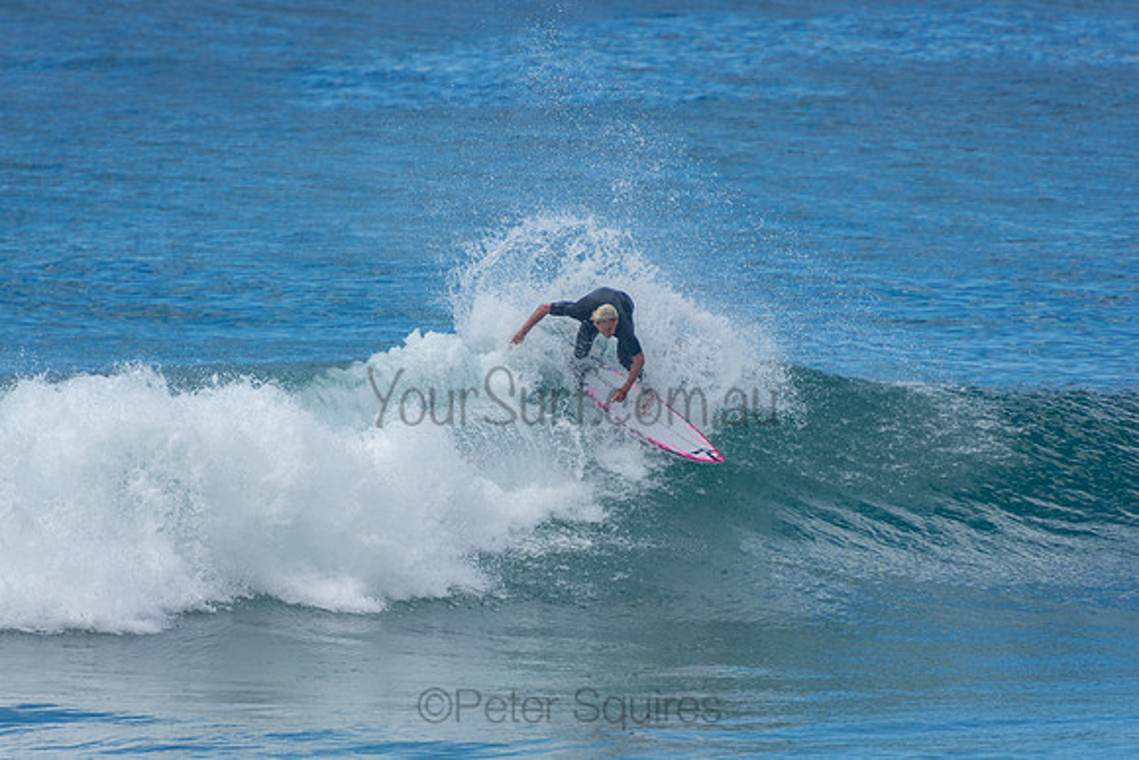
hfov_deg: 3.4
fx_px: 18987
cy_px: 380
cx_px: 570
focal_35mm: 600
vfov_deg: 2.3
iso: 220
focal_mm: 400
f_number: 5.6
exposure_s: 1/1250
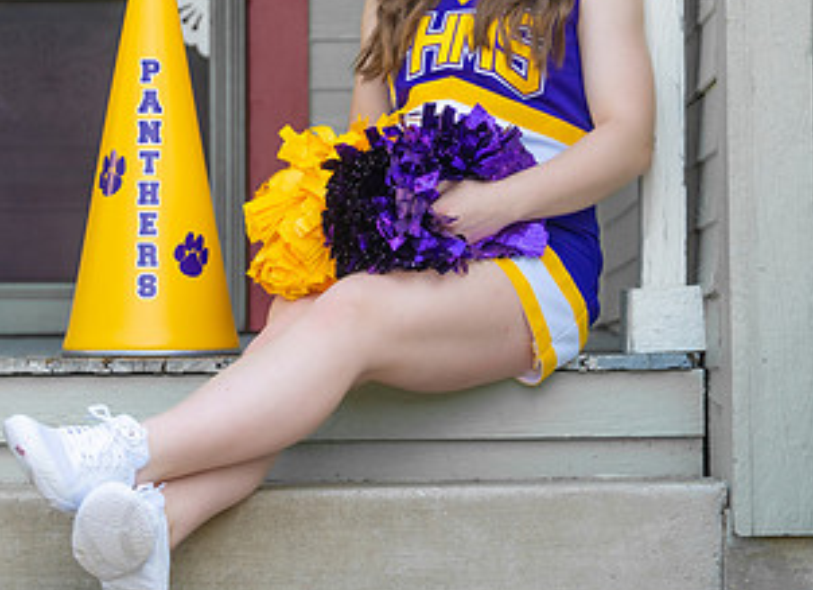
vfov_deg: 9.3
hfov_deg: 12.8
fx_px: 3621
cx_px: 482
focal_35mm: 156
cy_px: 128
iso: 160
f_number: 2.8
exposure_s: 1/320
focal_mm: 70
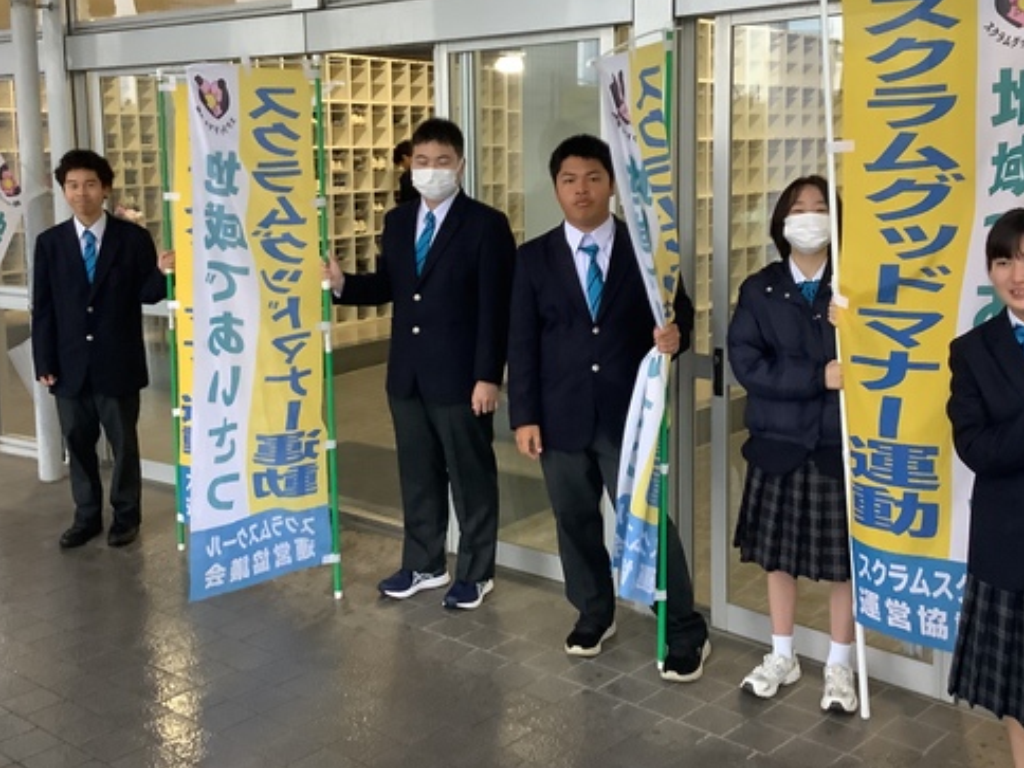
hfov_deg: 45.8
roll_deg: +0.7
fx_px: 1213
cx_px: 493
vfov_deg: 35.0
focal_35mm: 41
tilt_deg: -10.0
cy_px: 305
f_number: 2.4
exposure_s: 1/60
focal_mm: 3.3
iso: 250
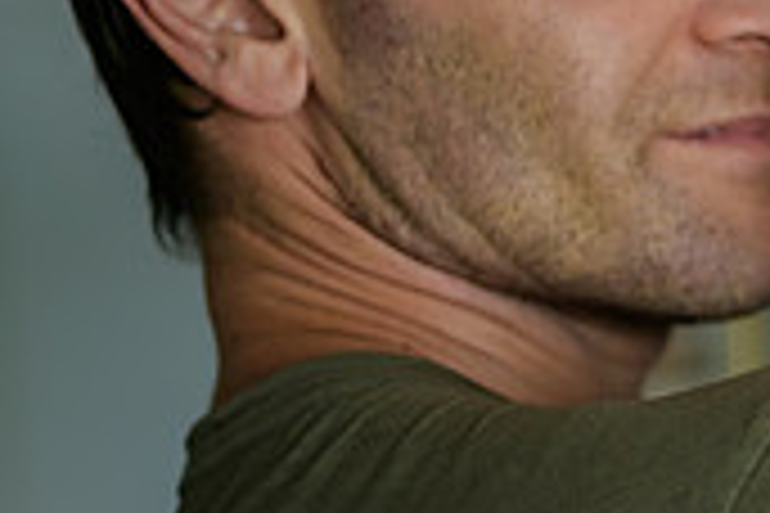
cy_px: 205
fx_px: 2545
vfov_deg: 11.5
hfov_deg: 15.8
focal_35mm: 119
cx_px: 1144
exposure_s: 1/160
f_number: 2
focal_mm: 35
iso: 200
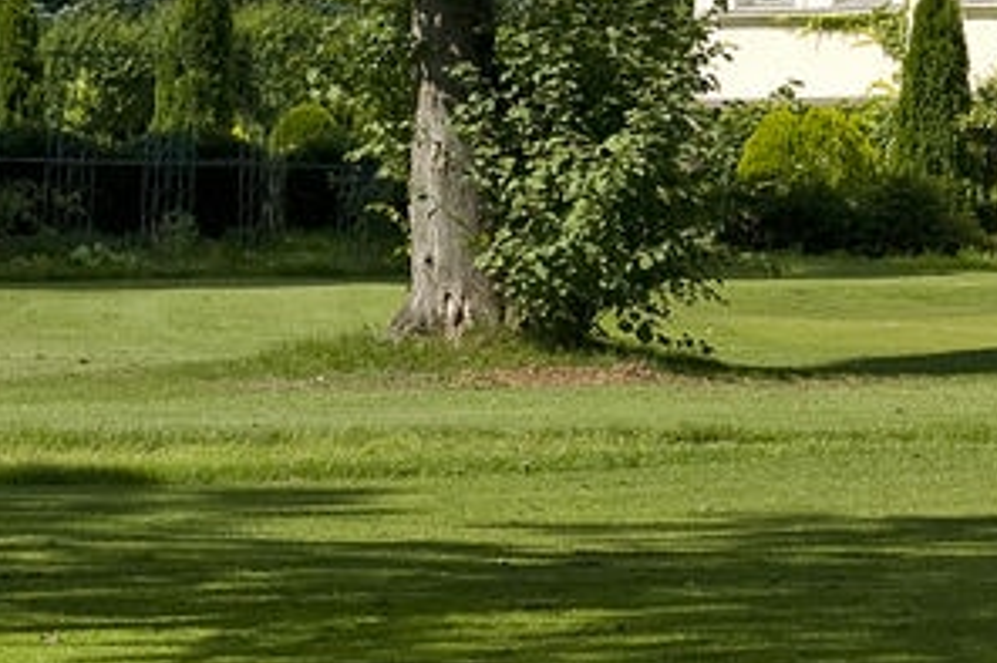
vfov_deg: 4.8
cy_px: -542
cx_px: 1789
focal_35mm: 284
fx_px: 7861
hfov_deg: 7.1
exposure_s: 1/1250
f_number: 9
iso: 200
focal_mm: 70
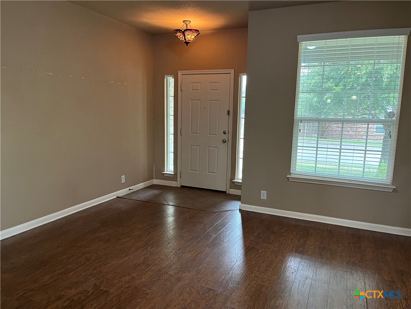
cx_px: 206
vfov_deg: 53.1
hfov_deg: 67.3
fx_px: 309
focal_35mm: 26
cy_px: 154
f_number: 1.6
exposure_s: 1/60
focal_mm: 5.1
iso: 250
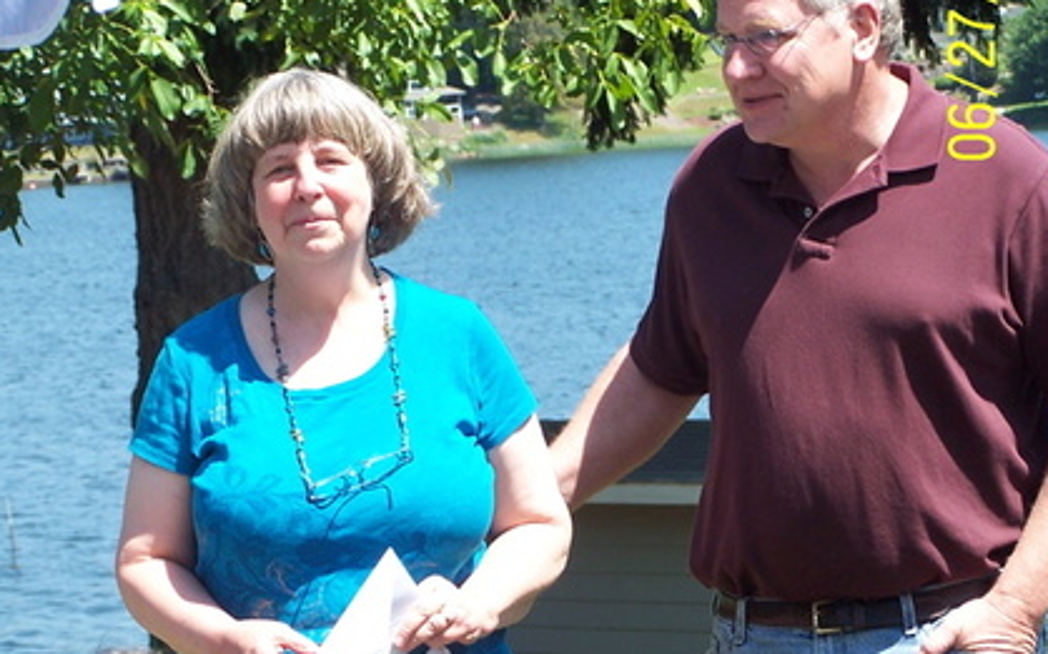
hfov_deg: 11.9
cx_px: 553
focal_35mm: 176
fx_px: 5025
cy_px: 514
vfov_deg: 7.4
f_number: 3.2
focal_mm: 19.4
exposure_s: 1/350
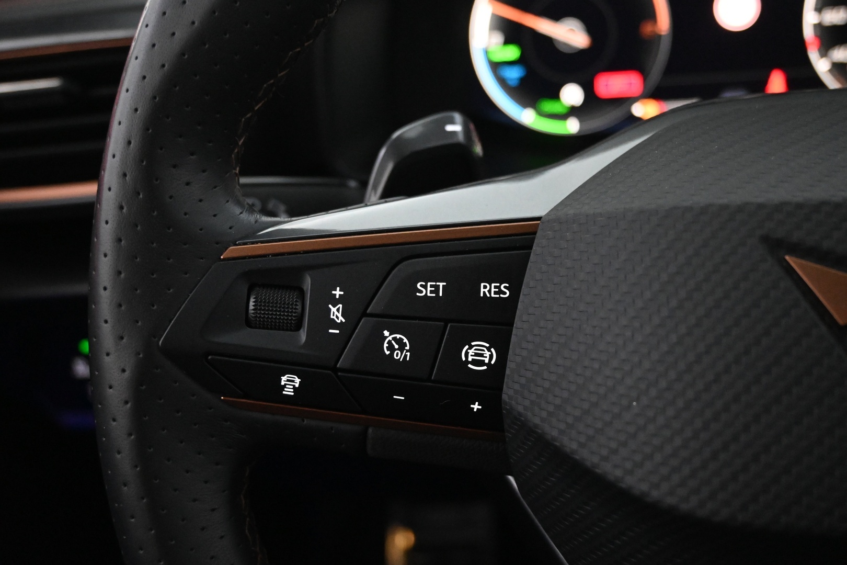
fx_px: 882
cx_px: 424
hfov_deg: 51.3
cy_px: 282
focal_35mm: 38
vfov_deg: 35.5
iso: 5600
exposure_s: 1/40
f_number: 4.2
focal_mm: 25
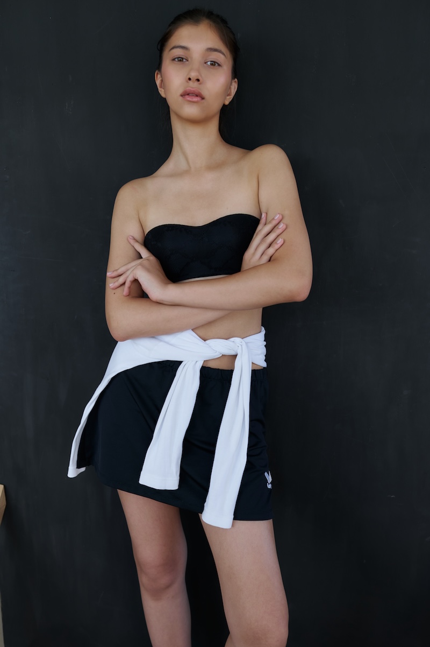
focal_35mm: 35
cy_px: 324
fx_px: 628
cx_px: 215
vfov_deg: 54.5
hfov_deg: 37.8
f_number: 3.5
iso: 200
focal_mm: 35
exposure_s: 1/250
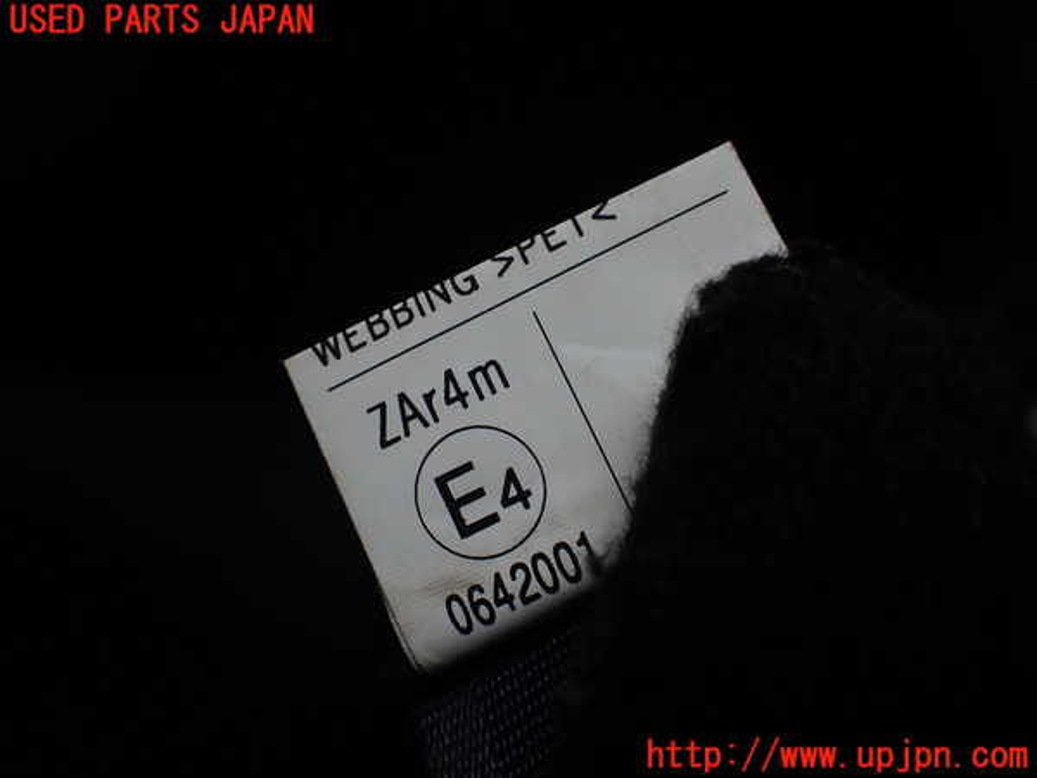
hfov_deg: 60.0
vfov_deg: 46.8
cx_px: 518
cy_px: 389
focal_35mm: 30
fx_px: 899
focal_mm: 5.4
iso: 100
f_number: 3.2
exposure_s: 1/160
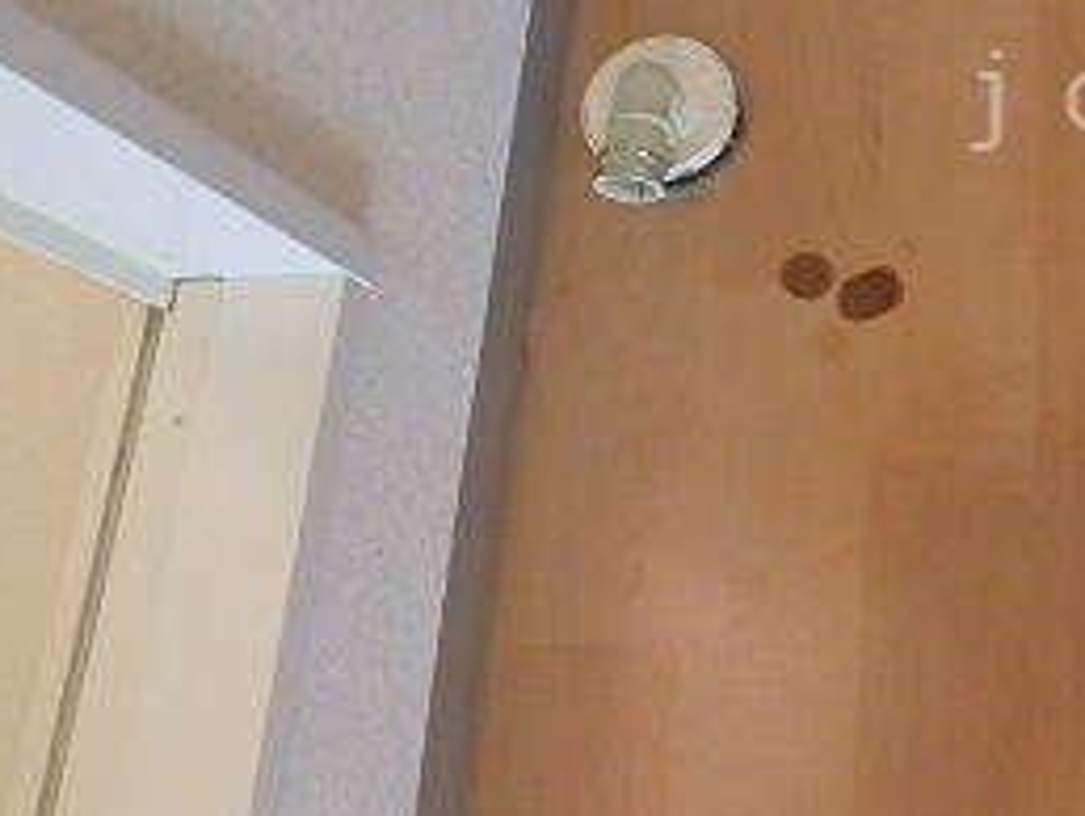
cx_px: 1257
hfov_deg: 31.6
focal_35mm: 52
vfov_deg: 27.2
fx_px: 1631
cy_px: 101
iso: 400
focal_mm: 3.7
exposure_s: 1/30
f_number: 3.5
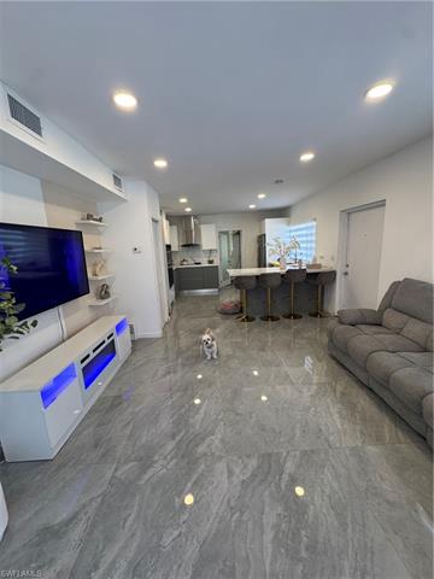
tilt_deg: -10.1
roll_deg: +2.6
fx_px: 234
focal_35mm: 14
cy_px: 290
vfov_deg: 102.1
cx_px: 217
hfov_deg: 85.7
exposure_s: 1/120
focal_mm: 2.22
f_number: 2.2
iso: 200
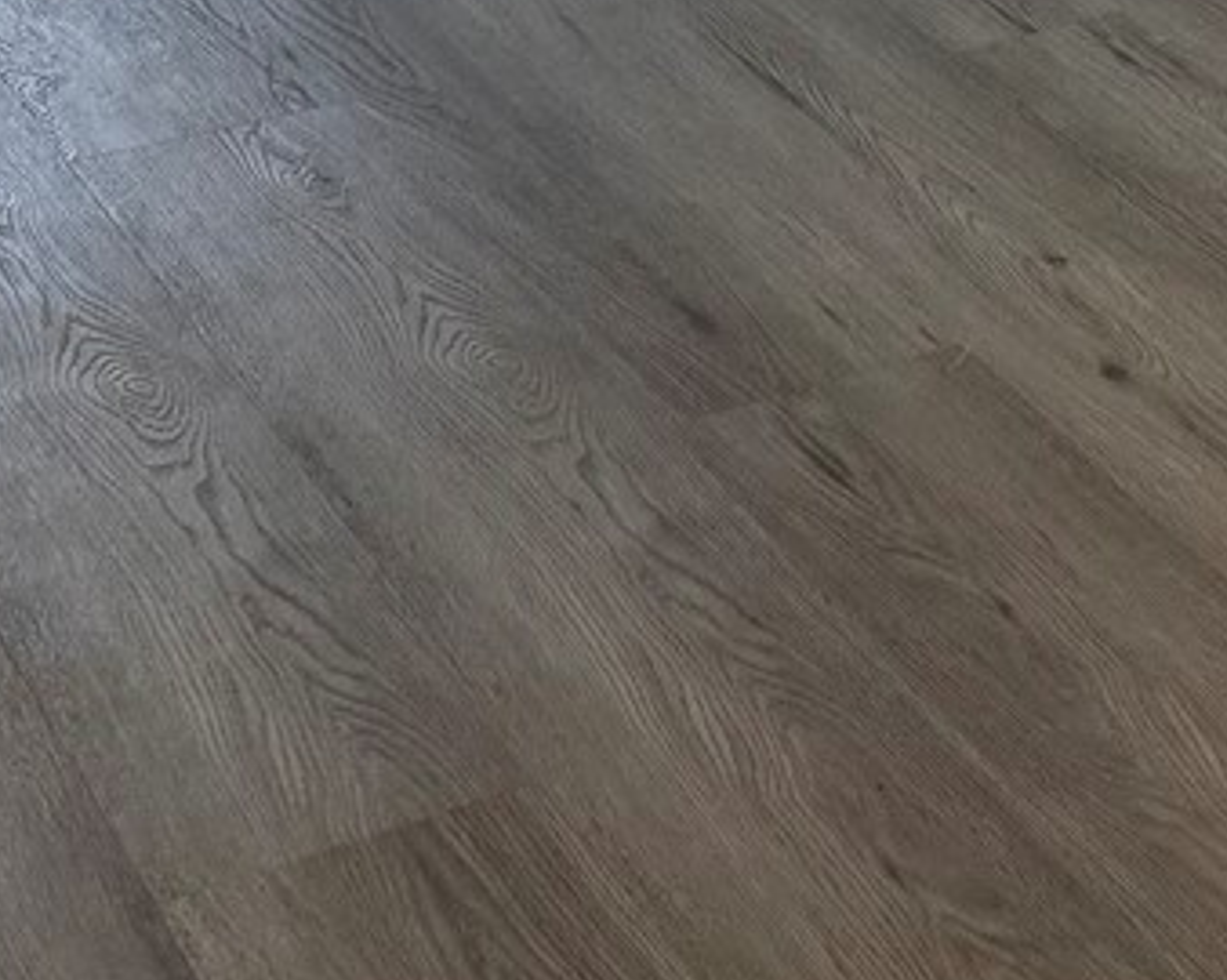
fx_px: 4029
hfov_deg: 15.7
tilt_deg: -12.6
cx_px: 1924
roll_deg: -2.5
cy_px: -722
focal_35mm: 111
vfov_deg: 12.7
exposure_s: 1/120
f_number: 1.78
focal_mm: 6.76
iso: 125
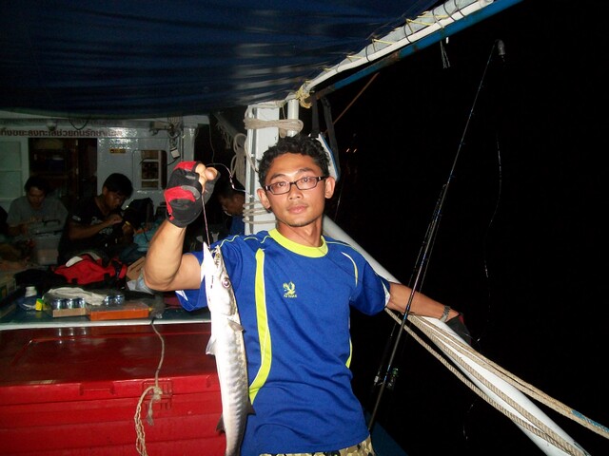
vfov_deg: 41.8
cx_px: 304
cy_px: 228
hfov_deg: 54.0
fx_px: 598
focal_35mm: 34
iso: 160
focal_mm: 6.1
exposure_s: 1/60
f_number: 2.7
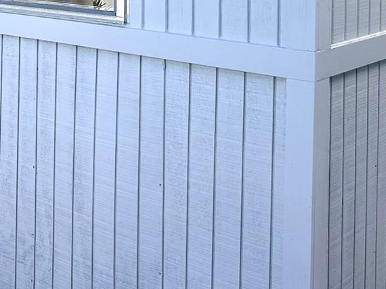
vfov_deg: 18.8
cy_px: -76
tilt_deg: -1.5
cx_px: 50
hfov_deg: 26.0
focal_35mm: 73
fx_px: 814
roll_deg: -1.3
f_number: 1.5
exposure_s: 1/1575
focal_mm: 5.7
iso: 50
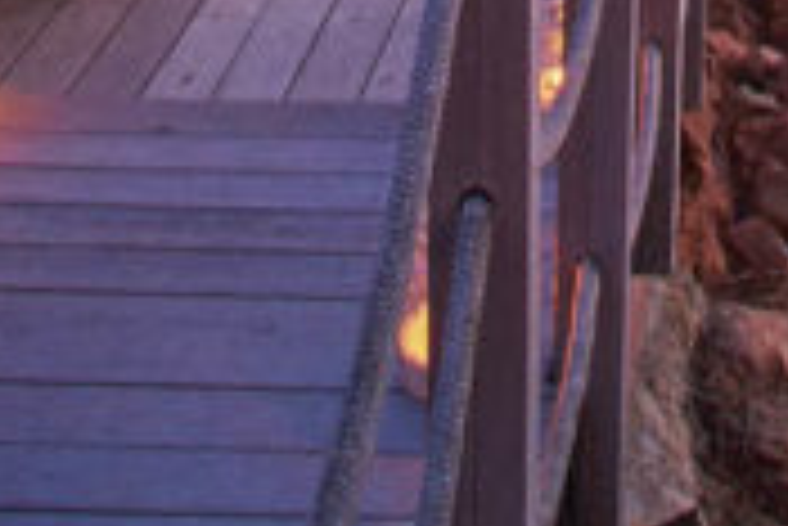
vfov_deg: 9.1
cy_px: -1036
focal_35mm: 122
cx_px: 765
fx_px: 2673
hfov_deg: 16.5
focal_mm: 20
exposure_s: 8
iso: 200
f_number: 22
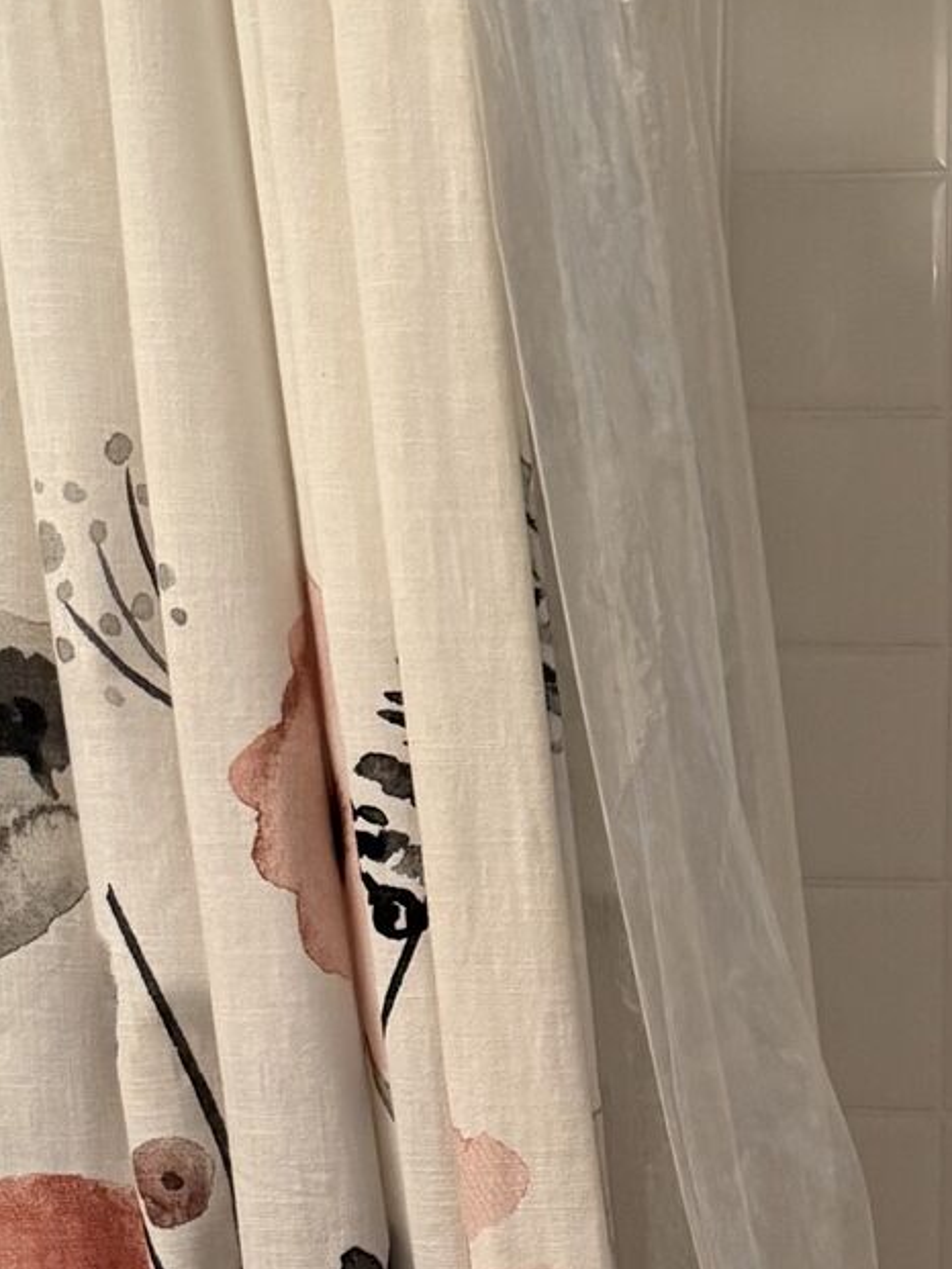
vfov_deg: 21.0
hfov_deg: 15.4
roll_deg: -0.9
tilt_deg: -1.1
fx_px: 3262
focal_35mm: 89
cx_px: 1403
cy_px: 1383
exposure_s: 1/60
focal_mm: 6.76
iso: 320
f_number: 1.78
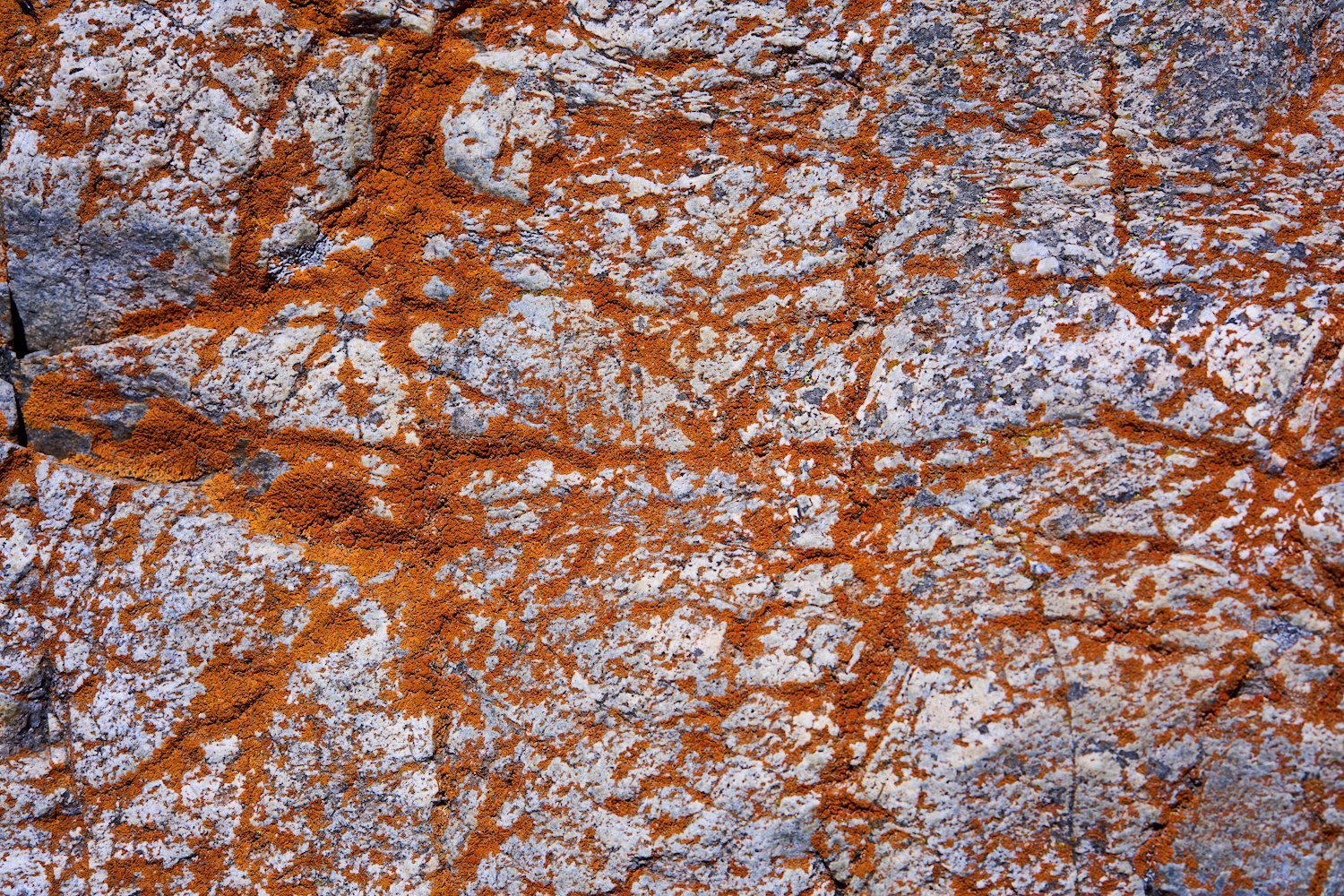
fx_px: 3173
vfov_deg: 16.1
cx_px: 672
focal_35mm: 85
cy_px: 448
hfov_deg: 23.9
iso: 100
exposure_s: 1/500
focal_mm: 85
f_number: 8
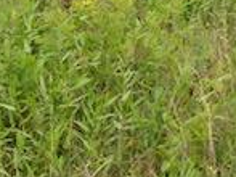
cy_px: -179
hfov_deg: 11.9
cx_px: 164
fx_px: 1131
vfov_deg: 8.5
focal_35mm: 166
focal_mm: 8
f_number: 2.8
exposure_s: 1/500
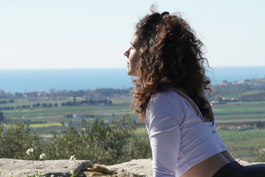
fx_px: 1148
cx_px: 132
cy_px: 88
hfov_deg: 13.2
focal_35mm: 156
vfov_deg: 8.8
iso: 1000
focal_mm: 104
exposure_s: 1/800
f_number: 14
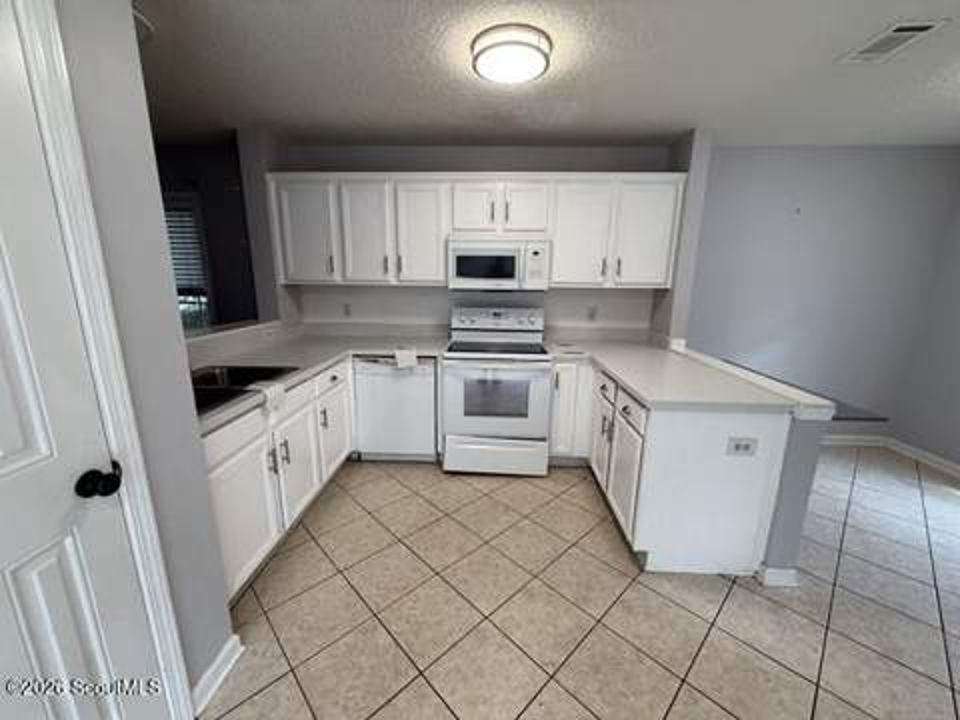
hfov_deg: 102.1
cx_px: 480
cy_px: 360
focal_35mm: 14
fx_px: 388
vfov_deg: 85.7
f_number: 2.2
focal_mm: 2.22
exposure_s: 1/120
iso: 160
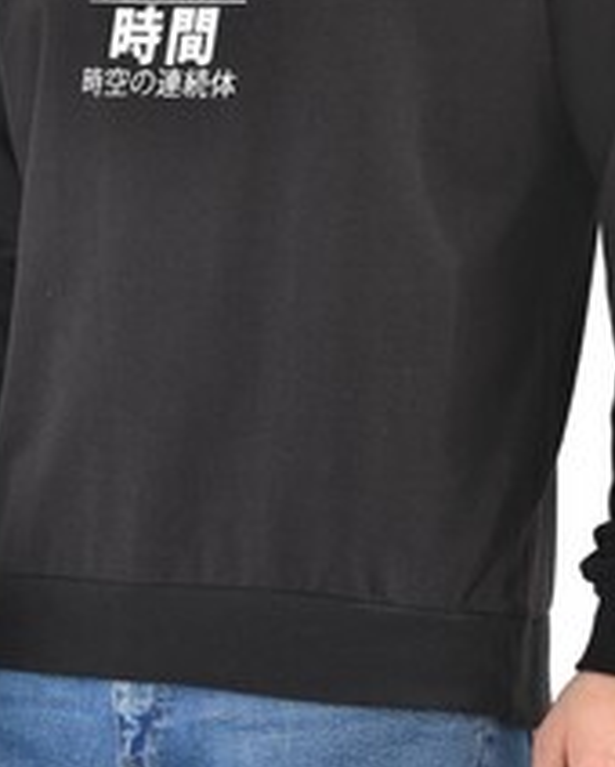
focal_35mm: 277
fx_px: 6293
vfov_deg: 7.0
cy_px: 87
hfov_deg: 5.6
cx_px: 228
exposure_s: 1/160
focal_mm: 116
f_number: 7.1
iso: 100
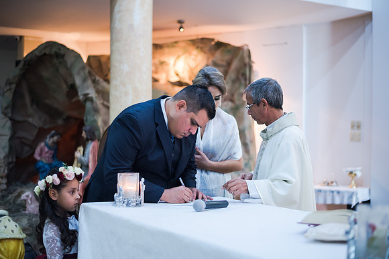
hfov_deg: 39.6
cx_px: 194
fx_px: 540
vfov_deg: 27.0
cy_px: 130
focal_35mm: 50
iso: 1600
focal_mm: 50
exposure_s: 1/200
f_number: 1.8
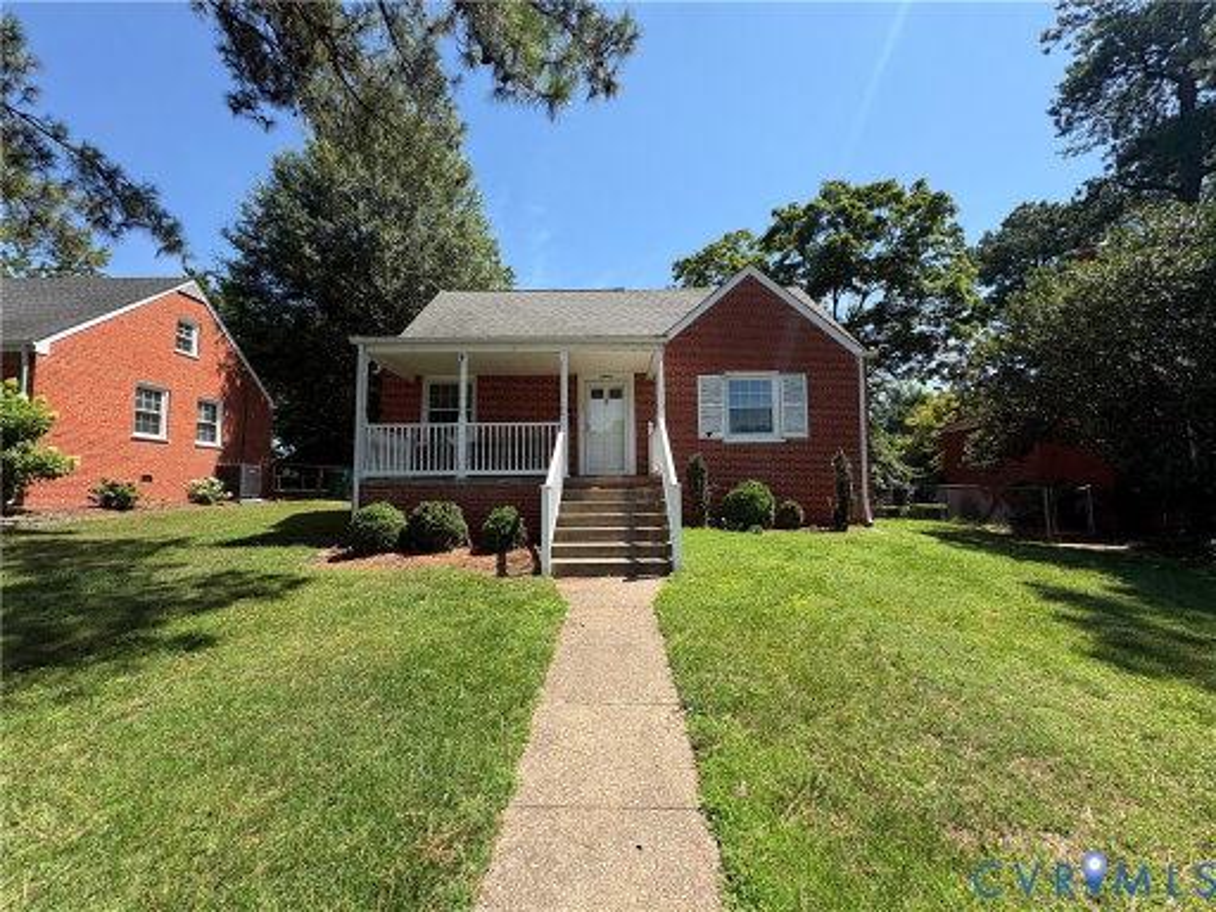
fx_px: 492
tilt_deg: +5.6
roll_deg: +0.9
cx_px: 608
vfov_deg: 85.7
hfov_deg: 102.1
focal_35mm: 14
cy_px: 456
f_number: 2.2
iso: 40
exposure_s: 1/804
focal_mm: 2.22
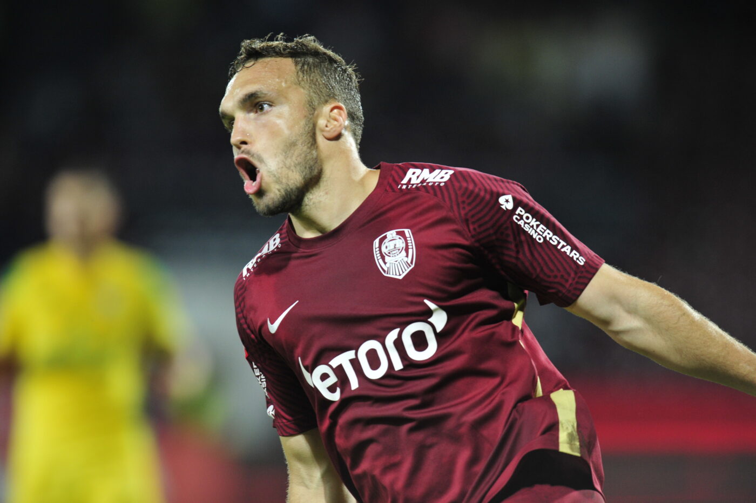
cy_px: 252
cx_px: 378
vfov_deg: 3.4
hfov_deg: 5.2
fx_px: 8396
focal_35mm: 400
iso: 1600
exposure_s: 1/1000
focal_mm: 400
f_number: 3.5
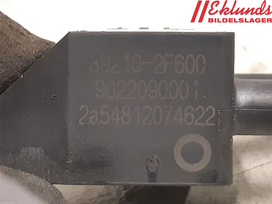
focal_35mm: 26
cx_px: 136
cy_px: 102
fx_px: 204
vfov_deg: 53.1
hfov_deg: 67.3
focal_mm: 3.93
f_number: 1.7
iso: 320
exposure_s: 1/25
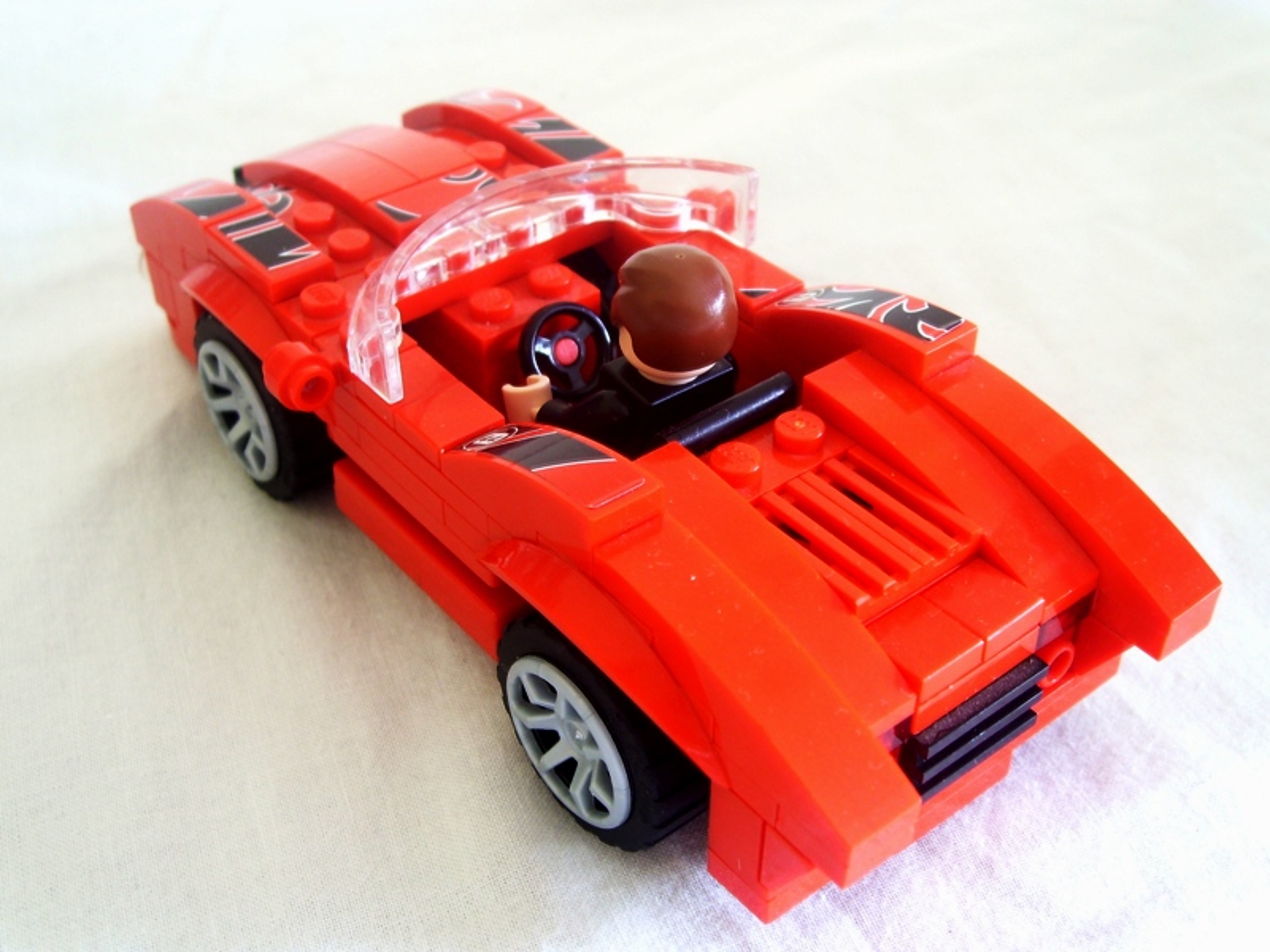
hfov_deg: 52.6
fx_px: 1284
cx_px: 635
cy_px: 476
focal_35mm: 35
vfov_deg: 40.7
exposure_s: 1/2
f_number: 2.8
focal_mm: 5.8
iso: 50
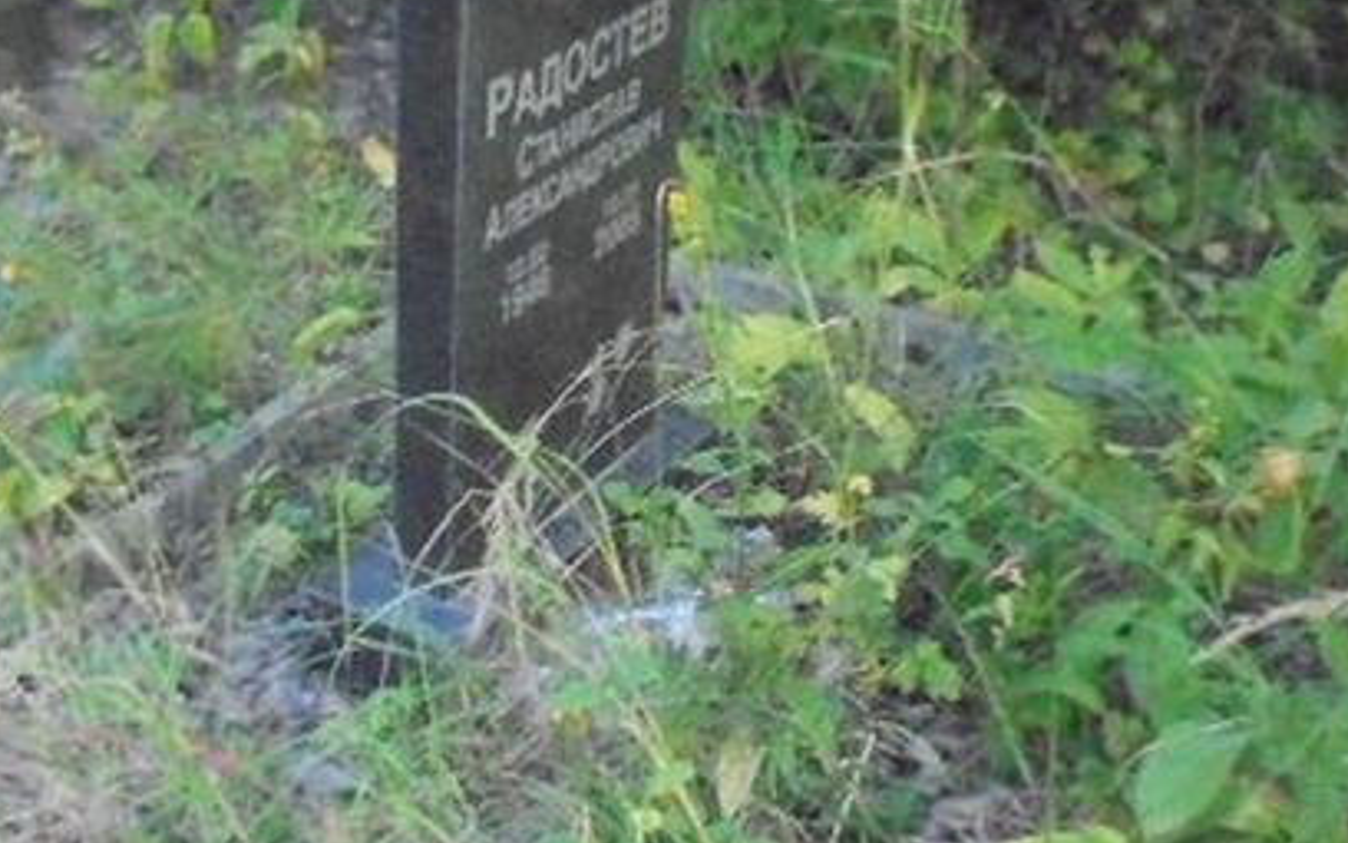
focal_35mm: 54
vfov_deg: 24.0
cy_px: 473
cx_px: 644
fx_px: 1984
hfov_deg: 37.5
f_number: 3.5
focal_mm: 4.6
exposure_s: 1/200
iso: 1250
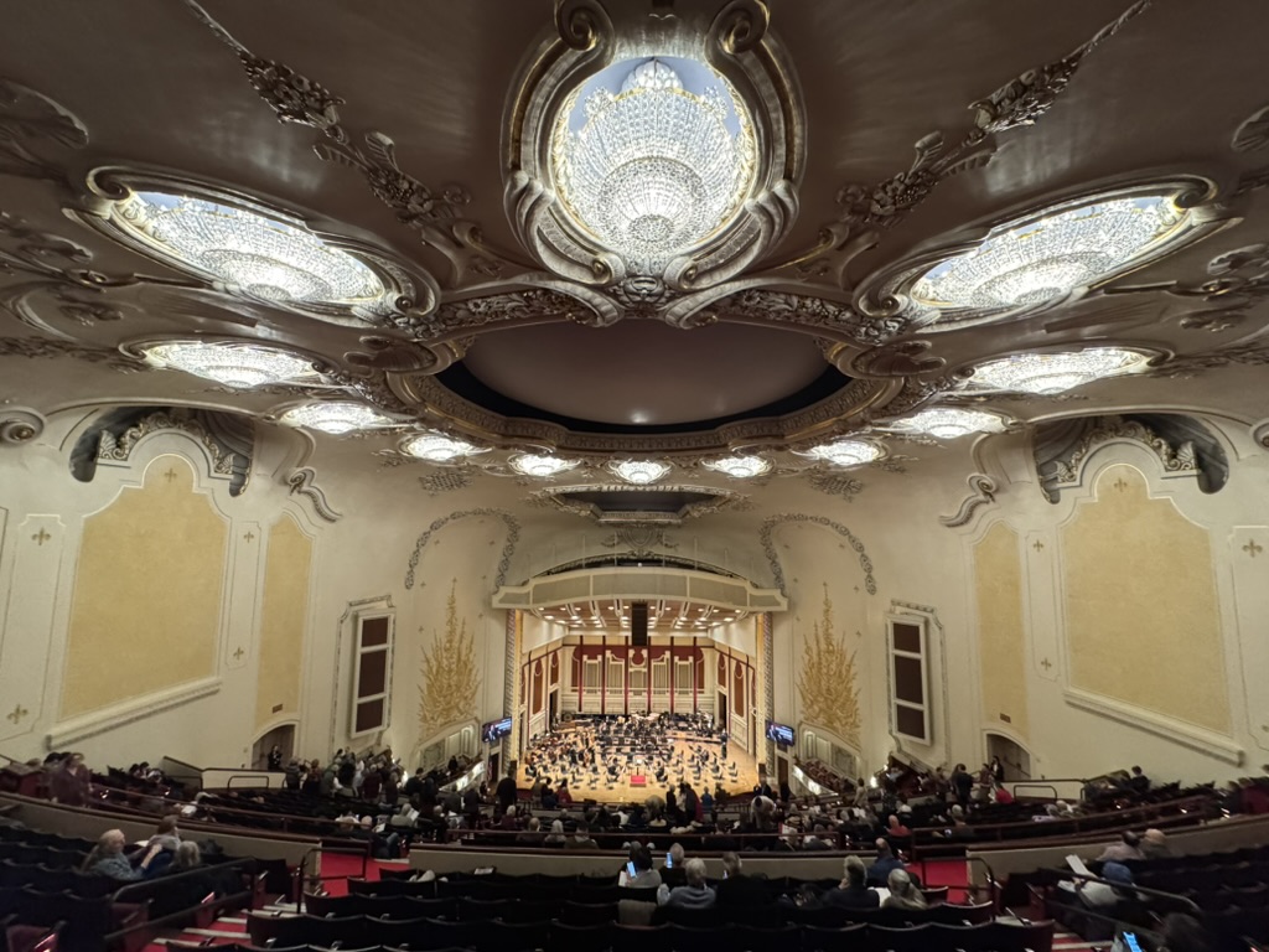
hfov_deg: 102.1
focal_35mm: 14
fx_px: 513
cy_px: 476
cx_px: 634
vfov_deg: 85.7
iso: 800
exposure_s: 1/60
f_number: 2.2
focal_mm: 2.22
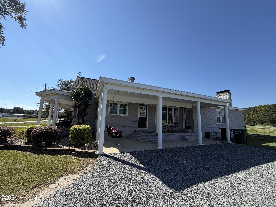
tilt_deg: +8.9
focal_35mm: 14
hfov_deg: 102.1
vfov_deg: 85.7
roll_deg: -1.6
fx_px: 112
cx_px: 138
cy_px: 104
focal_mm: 2.22
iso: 20
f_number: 2.2
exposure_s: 1/853
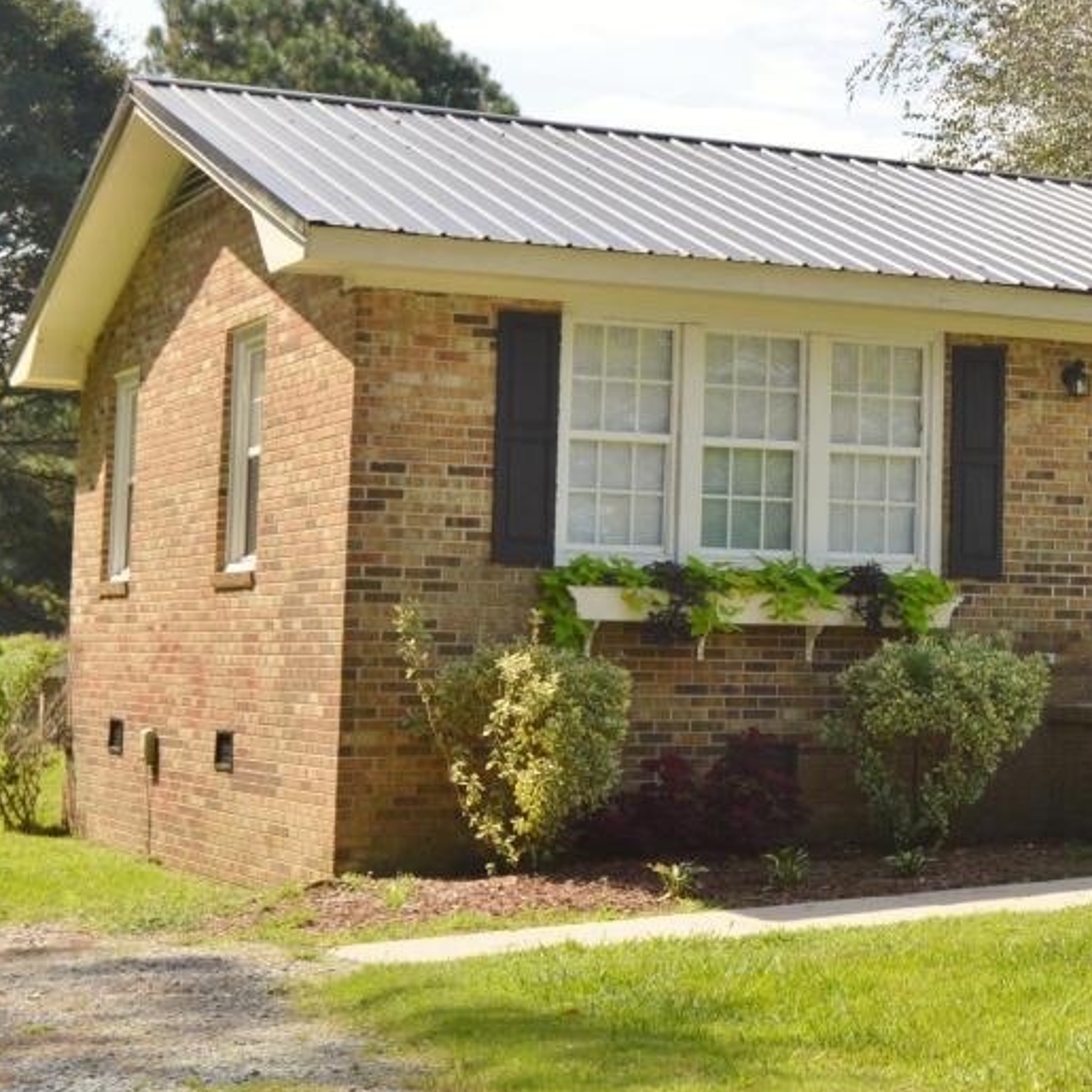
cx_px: 1102
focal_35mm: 80
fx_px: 2855
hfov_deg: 20.9
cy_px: 363
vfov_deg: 21.6
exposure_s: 1/200
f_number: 8
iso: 100
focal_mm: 28
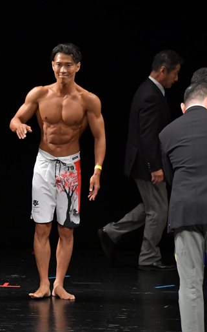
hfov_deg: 3.2
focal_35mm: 415
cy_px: 166
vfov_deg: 5.1
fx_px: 3748
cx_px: 8
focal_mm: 180
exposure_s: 1/400
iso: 3200
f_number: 5.6
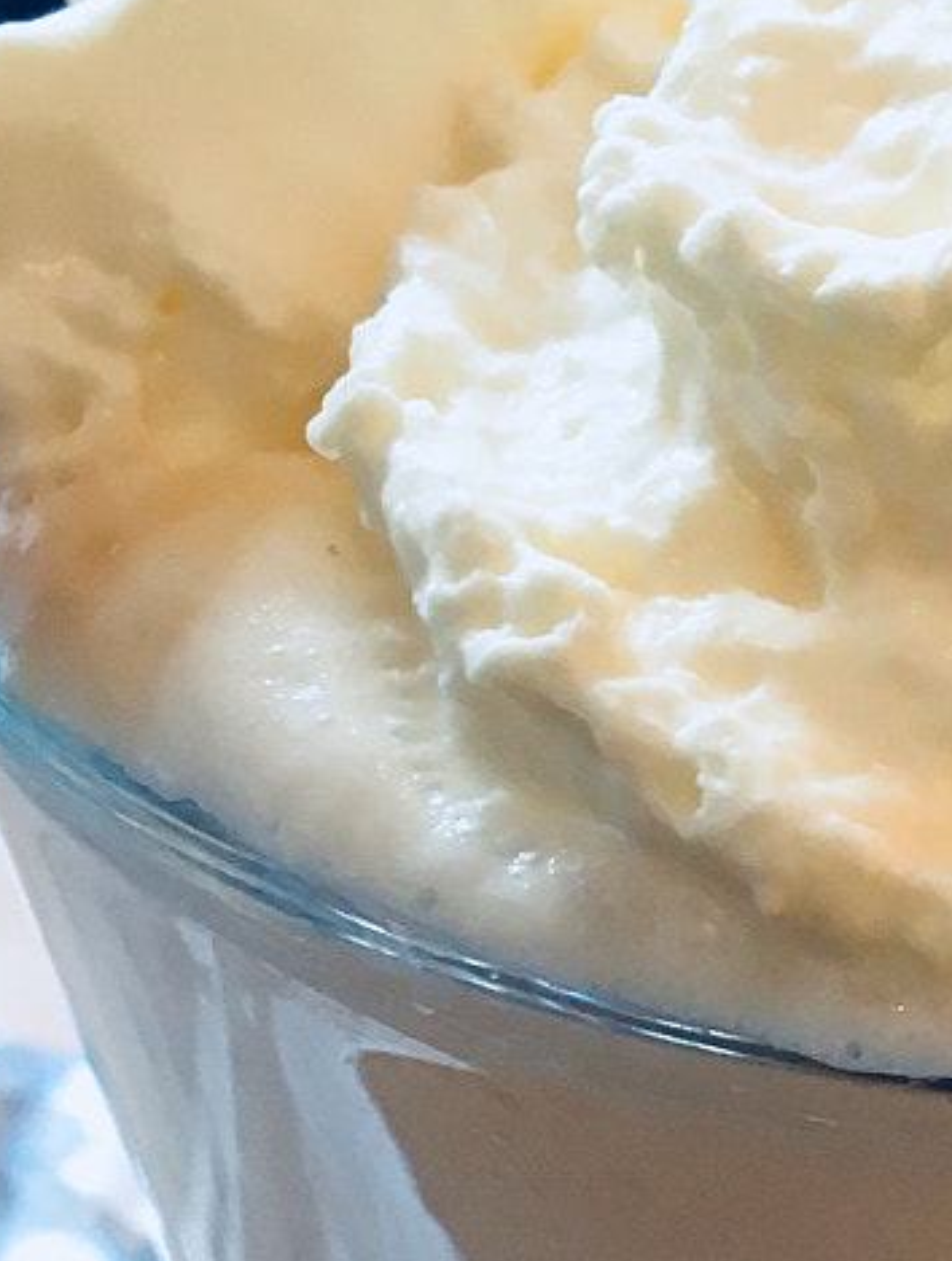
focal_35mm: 99
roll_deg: -1.4
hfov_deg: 14.4
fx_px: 3615
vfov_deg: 19.2
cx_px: 1203
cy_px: 1304
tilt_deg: -43.3
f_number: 2.2
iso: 32
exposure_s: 1/33
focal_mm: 4.15
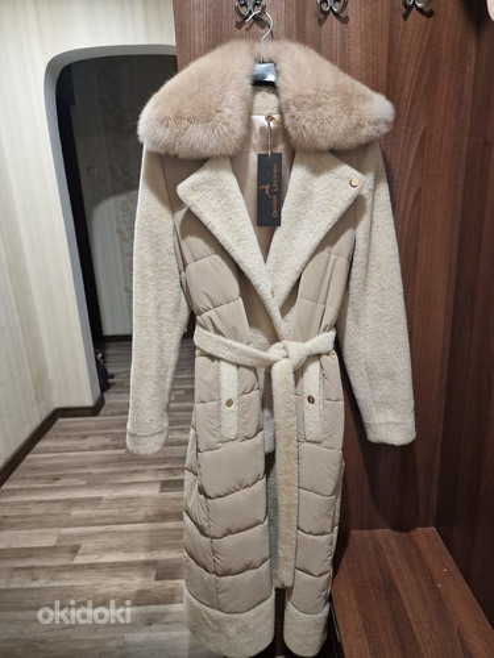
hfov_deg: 58.9
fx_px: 438
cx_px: 247
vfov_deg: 73.9
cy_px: 329
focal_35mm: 23
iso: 640
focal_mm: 6.4
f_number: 1.8
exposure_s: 1/120
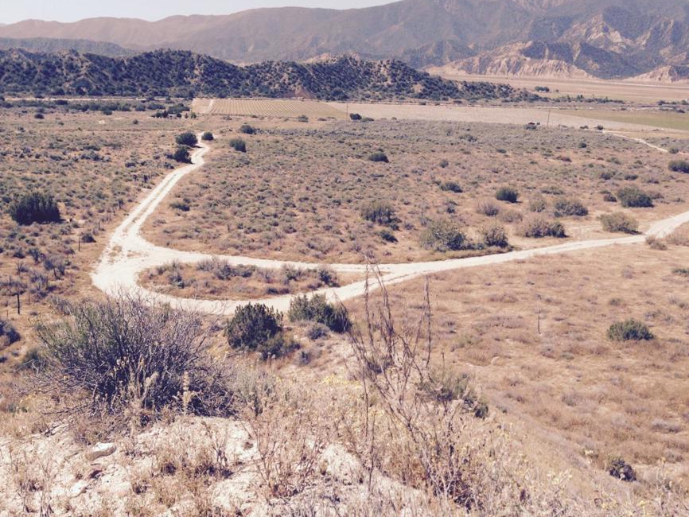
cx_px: 306
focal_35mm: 39
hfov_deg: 47.8
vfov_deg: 36.8
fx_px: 776
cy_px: 225
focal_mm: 4.12
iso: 50
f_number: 2.4
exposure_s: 1/1869
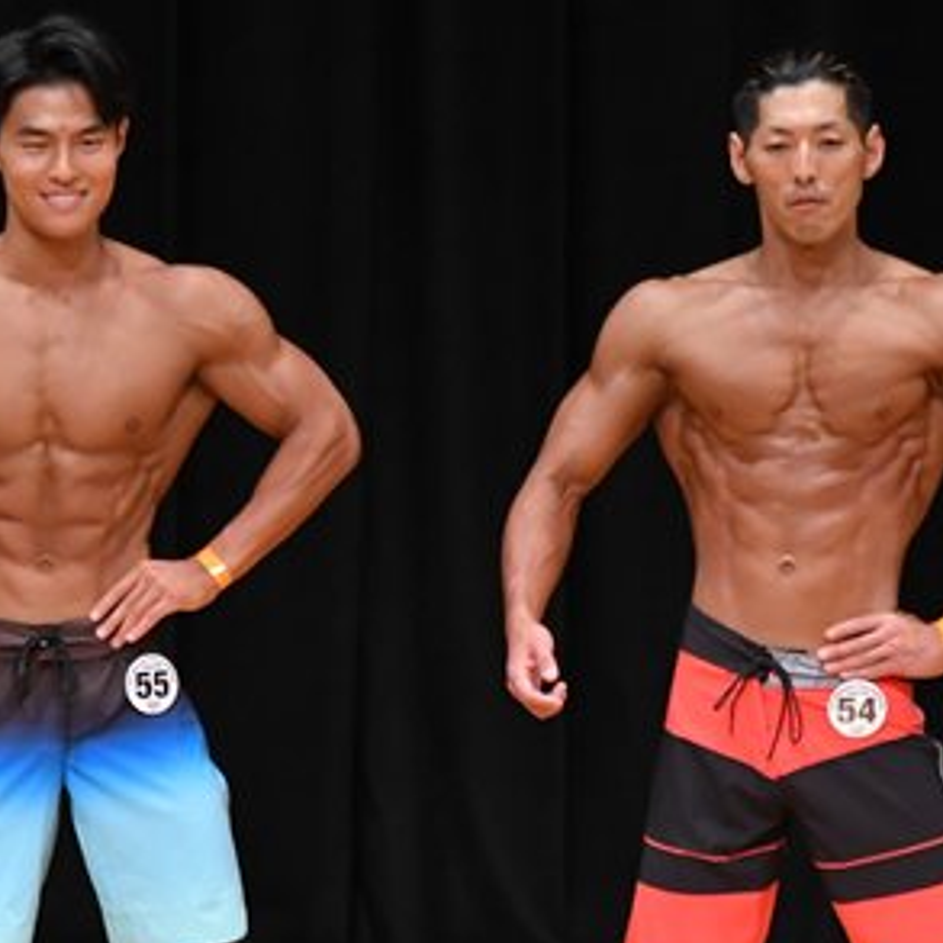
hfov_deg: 2.9
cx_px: 652
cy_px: 727
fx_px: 18677
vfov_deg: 2.9
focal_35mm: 606
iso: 3200
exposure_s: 1/400
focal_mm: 180
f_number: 5.6
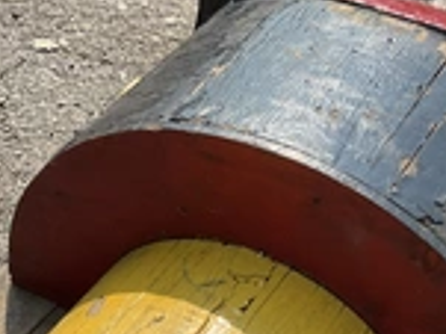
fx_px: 991
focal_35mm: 77
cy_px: 319
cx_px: 236
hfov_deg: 25.4
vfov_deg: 18.7
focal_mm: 3
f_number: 1.8
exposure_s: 1/1311
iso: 25
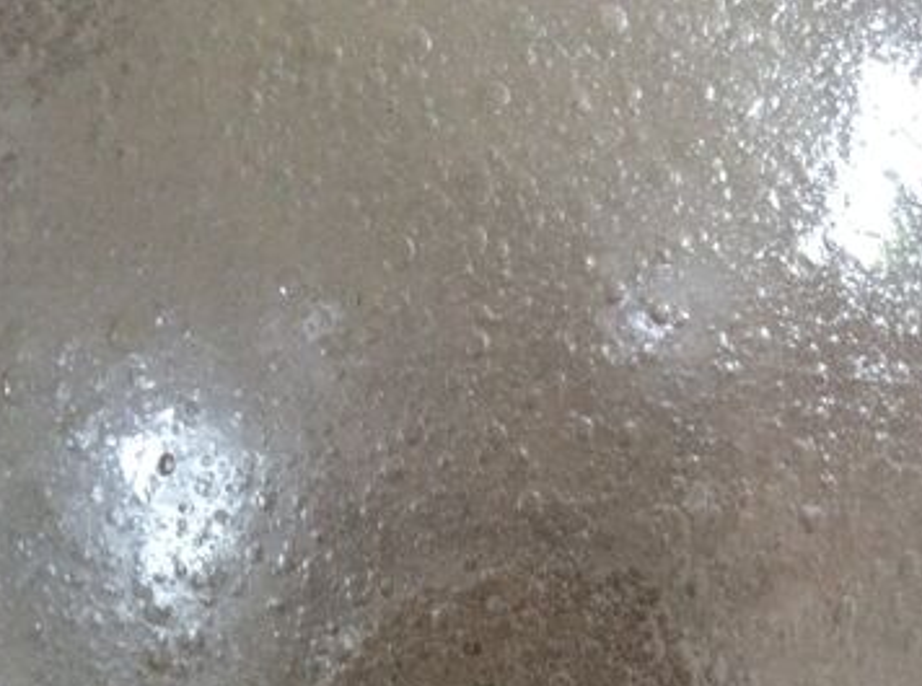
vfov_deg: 26.3
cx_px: 622
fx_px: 1434
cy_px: 575
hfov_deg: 35.3
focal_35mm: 54
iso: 200
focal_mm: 3.3
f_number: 2.4
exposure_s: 1/25
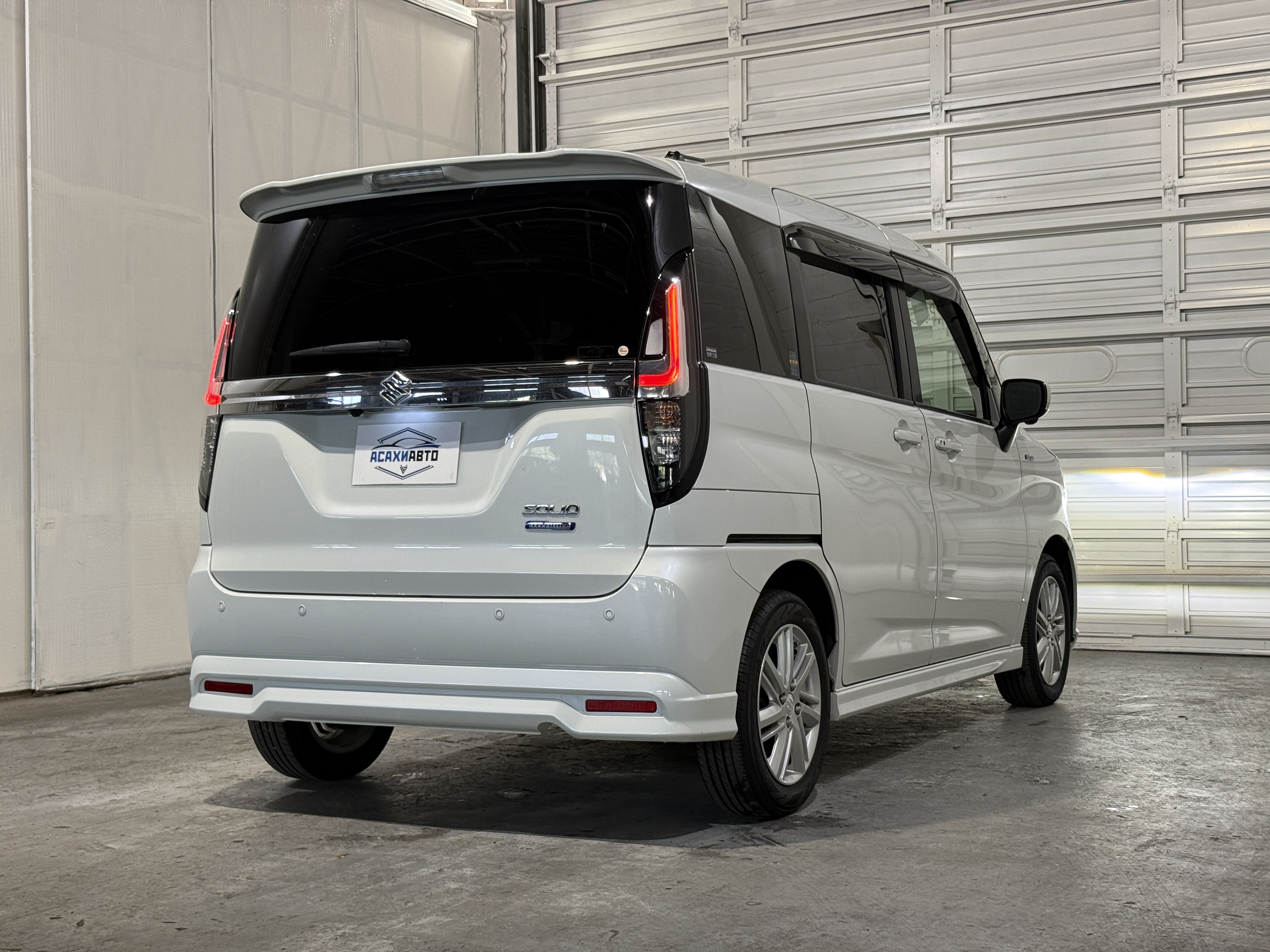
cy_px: 476
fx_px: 1761
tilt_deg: +0.5
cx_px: 635
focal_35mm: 48
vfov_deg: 30.3
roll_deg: +0.4
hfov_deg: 39.7
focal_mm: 6.76
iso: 64
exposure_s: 1/60
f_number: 1.78
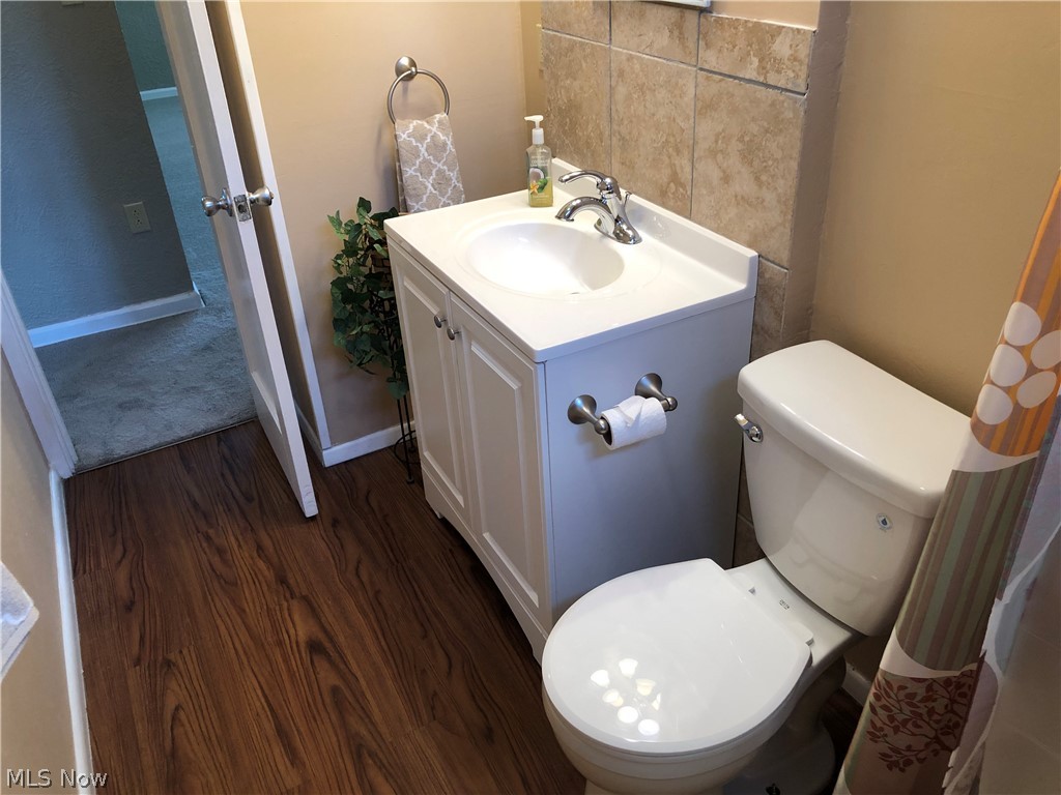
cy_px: 398
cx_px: 530
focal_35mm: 28
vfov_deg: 49.7
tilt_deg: -32.5
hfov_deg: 63.4
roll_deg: +2.7
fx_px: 858
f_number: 1.8
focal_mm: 3.99
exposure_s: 1/30
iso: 40
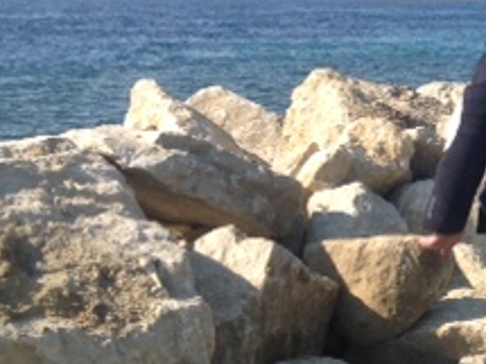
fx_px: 1459
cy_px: 129
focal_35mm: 104
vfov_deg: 14.2
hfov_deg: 17.9
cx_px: 606
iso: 50
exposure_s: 1/1259
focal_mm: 4.28
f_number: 2.4
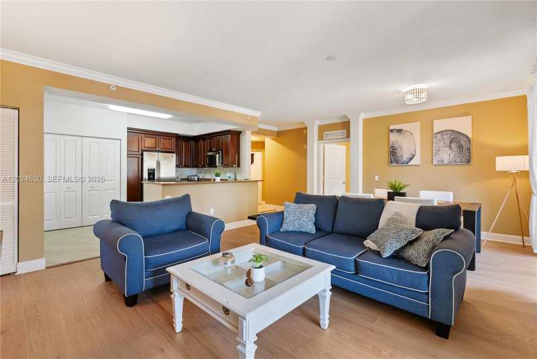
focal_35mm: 16
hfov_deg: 96.7
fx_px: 239
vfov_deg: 73.8
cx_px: 268
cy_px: 180
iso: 400
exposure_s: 1/1.25
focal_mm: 16
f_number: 8
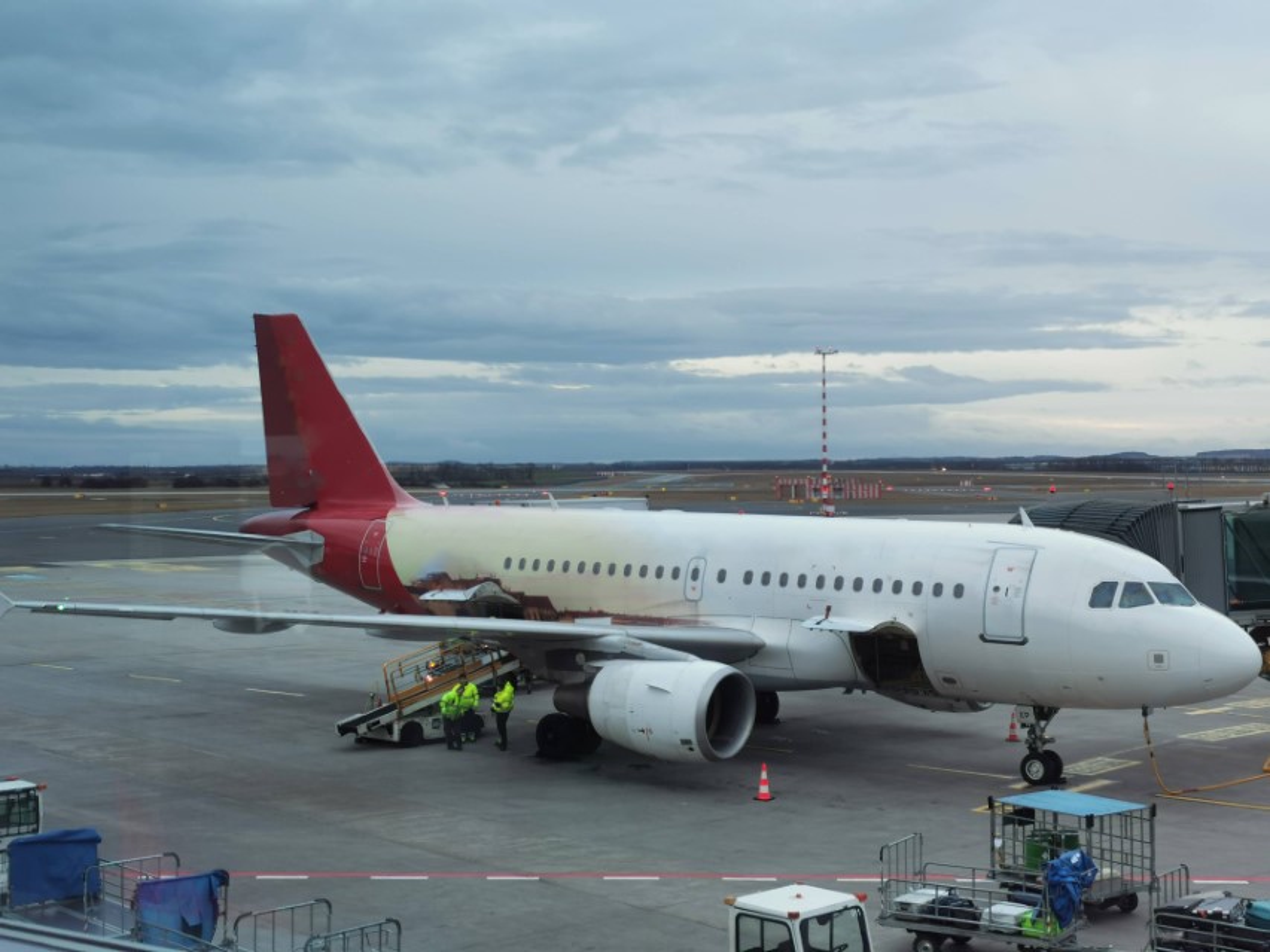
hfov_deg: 36.8
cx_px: 635
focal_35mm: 52
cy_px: 476
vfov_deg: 28.0
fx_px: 1908
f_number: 1.6
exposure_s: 1/100
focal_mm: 5.56
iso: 64
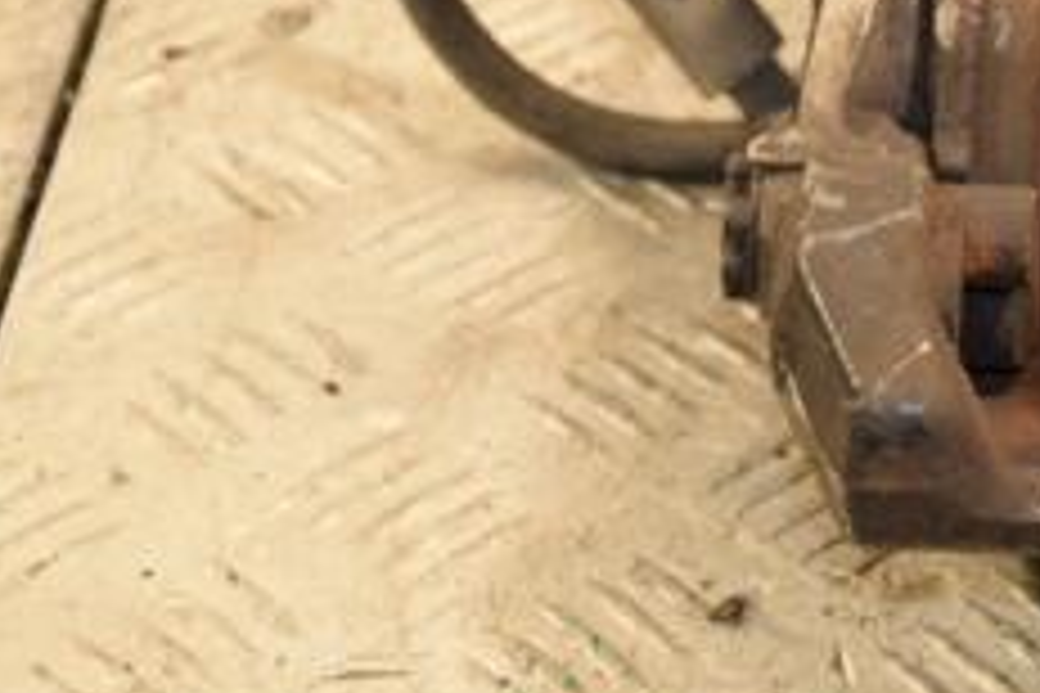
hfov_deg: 10.0
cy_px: -140
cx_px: 1193
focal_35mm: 203
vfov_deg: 6.7
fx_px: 5864
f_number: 5
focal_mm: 52
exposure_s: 1/125
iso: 800
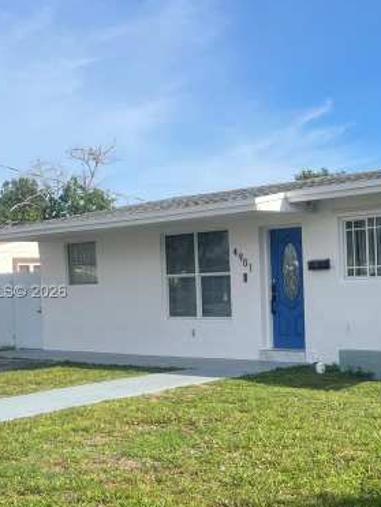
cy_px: 292
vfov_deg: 34.3
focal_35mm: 56
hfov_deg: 24.7
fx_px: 820
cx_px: 400
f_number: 1.6
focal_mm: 5.1
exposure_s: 1/2825
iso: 50
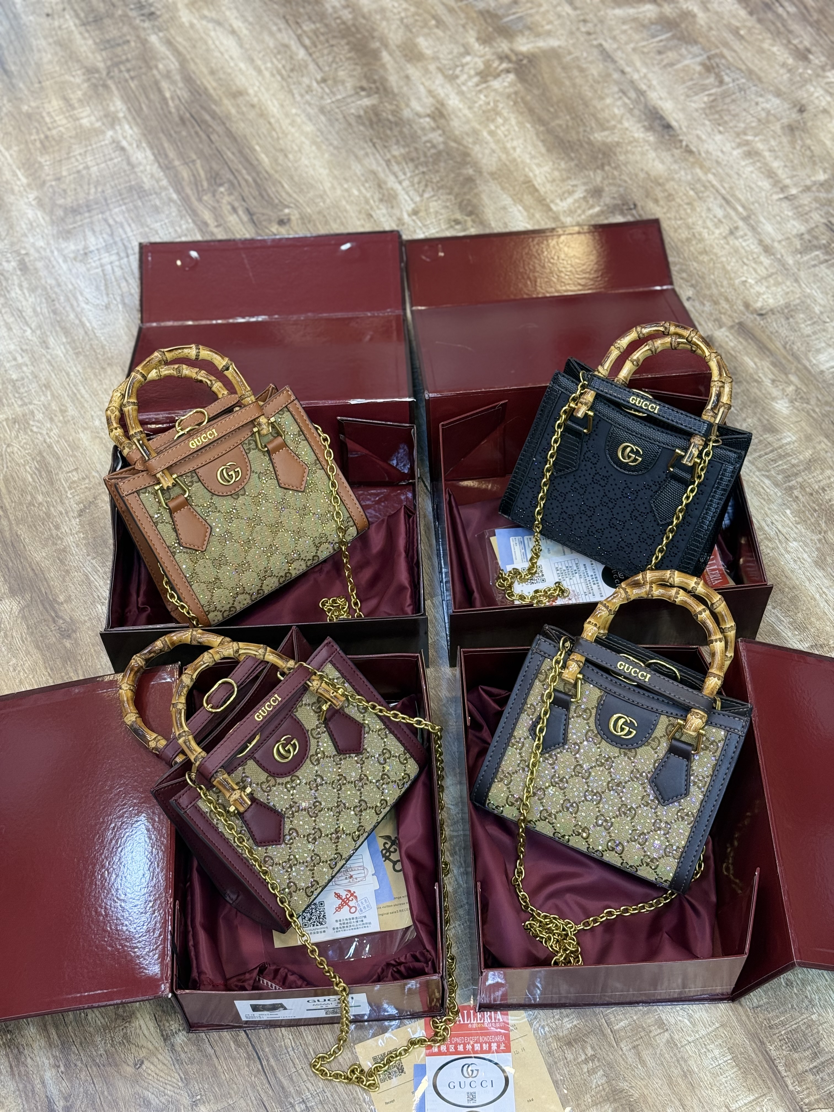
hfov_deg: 30.3
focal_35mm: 48
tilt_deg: -55.5
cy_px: 556
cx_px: 417
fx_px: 1542
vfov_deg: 39.7
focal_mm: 6.76
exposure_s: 1/100
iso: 125
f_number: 1.78
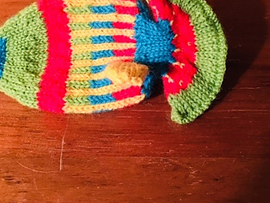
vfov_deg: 33.3
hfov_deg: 43.8
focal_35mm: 43
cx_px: 135
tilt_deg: -47.3
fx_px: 336
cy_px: 65
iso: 250
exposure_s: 1/15
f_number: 2.2
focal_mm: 4.15
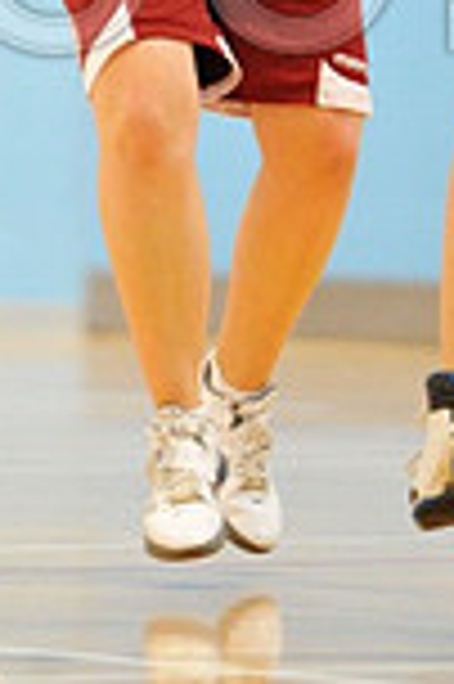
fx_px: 10655
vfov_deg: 3.7
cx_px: 38
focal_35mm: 562
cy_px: -50
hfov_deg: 2.4
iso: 8000
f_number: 2.8
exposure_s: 1/400
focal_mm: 190
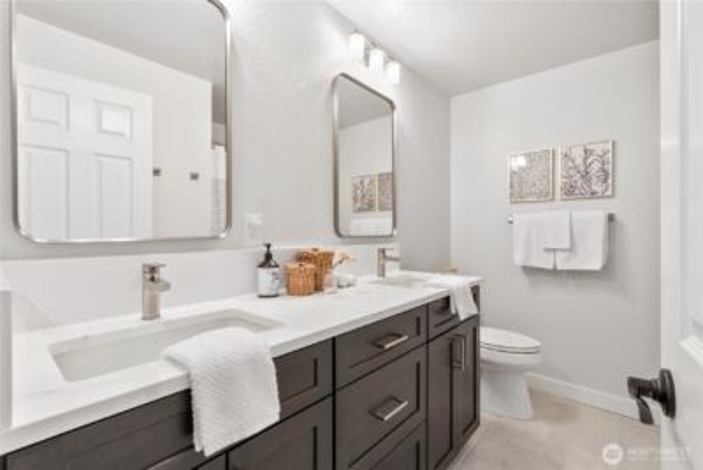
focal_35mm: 16
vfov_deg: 73.8
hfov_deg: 96.7
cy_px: 235
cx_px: 352
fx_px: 313
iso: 320
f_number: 9
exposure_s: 1/2.5
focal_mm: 16
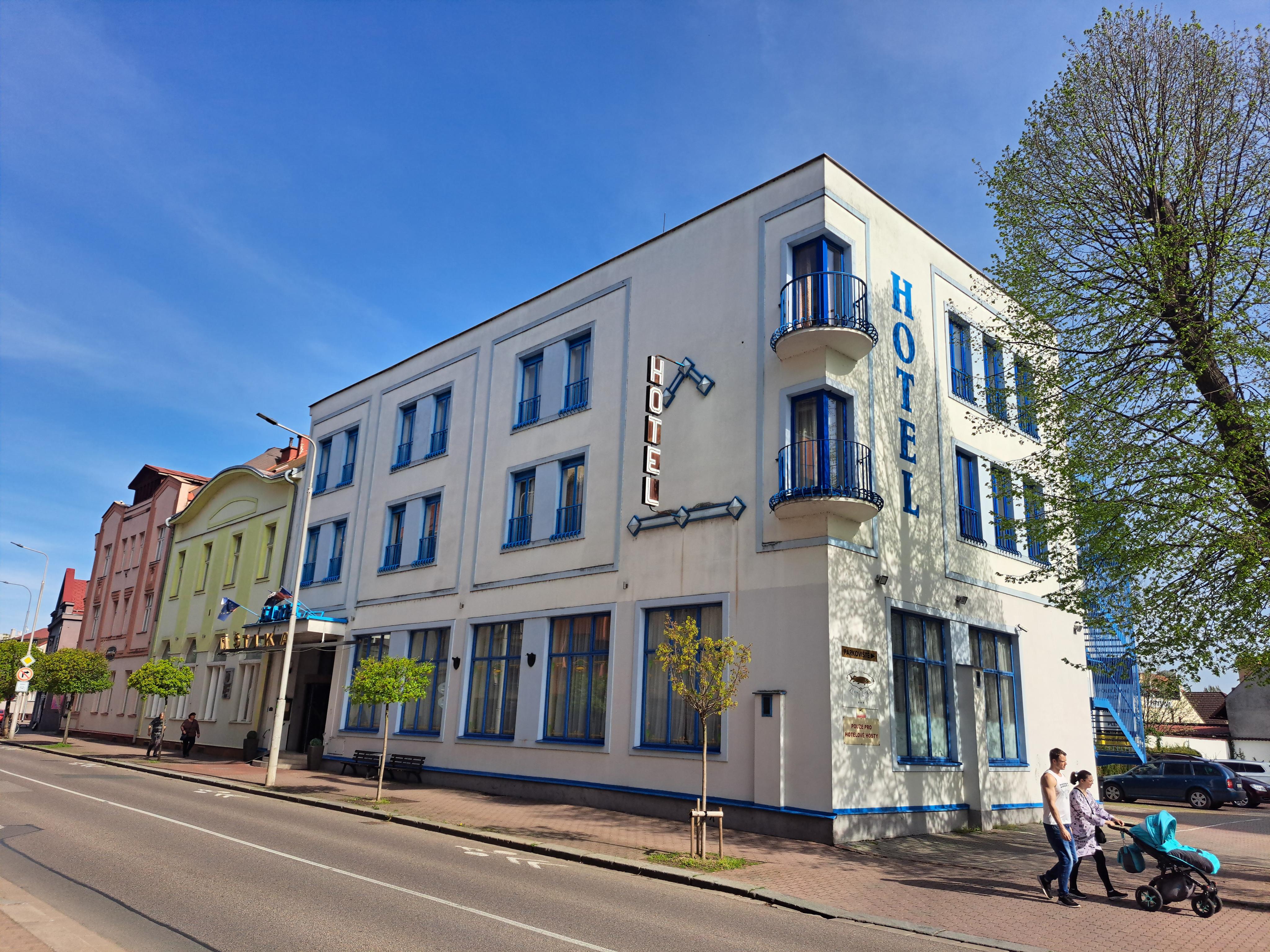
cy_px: 476
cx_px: 635
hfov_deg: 71.6
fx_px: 881
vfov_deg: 56.8
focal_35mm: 24
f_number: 1.8
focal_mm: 5.23
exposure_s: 1/1585
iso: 50
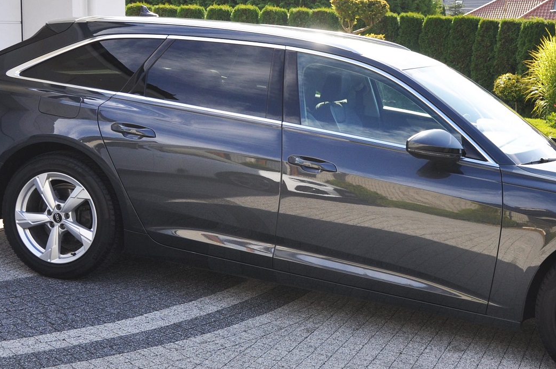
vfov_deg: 20.5
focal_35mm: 66
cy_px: 163
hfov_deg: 30.3
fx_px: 1018
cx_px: 379
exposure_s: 1/250
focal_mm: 24
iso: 250
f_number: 8
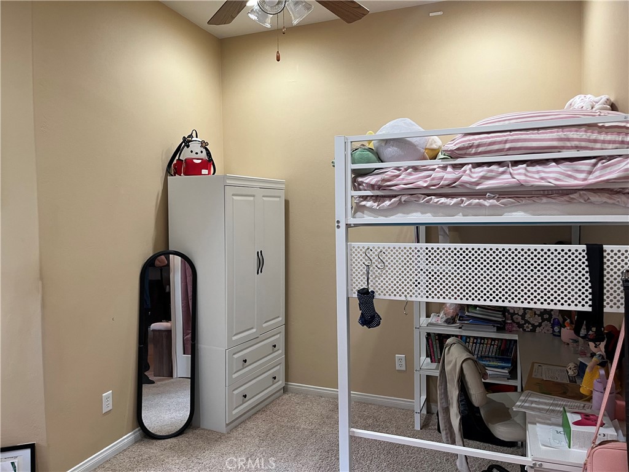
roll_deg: +0.8
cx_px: 314
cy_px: 236
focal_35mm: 26
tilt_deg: -2.2
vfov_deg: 53.1
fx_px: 472
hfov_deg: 67.3
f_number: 1.6
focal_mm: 5.1
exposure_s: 1/60
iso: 125
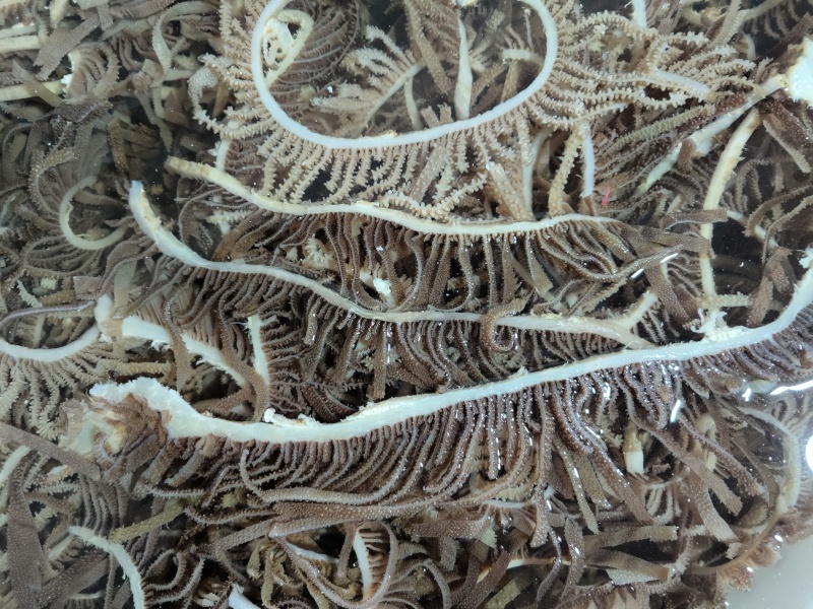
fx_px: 540
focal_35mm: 23
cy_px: 304
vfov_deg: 58.9
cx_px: 406
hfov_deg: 73.9
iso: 640
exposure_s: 1/25
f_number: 1.7
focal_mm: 5.35
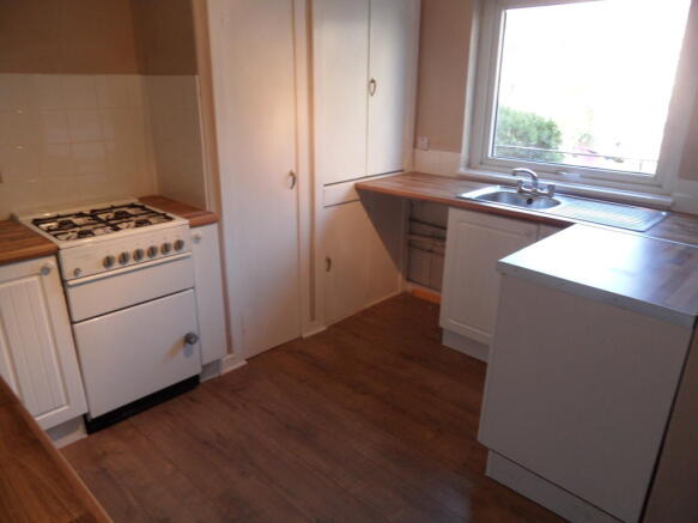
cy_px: 262
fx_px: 484
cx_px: 349
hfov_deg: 71.6
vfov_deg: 56.8
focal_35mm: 24
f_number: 3.2
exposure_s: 1/30
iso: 100
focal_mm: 3.9
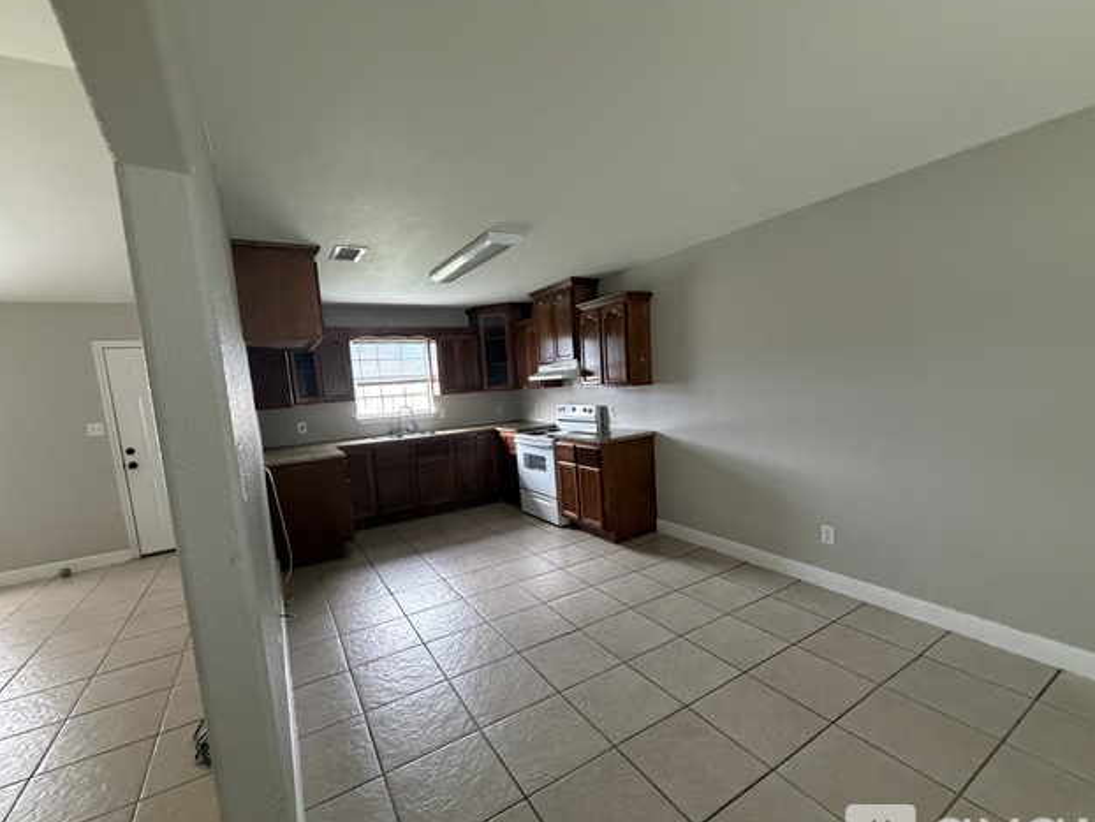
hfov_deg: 98.1
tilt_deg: -7.0
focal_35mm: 15
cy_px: 435
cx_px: 543
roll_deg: +5.3
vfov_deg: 81.7
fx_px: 475
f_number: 2.2
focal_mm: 2.22
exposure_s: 1/60
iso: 640
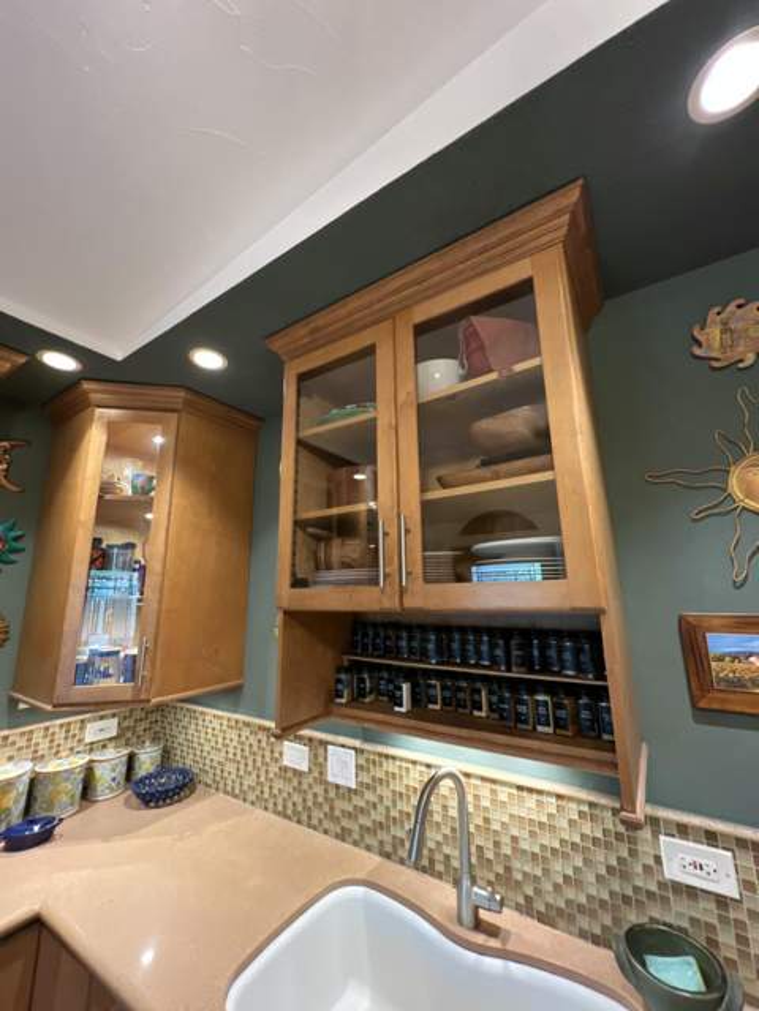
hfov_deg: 89.9
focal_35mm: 13
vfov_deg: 106.2
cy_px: 506
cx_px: 380
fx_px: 380
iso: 1000
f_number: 1.8
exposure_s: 1/60
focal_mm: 1.57
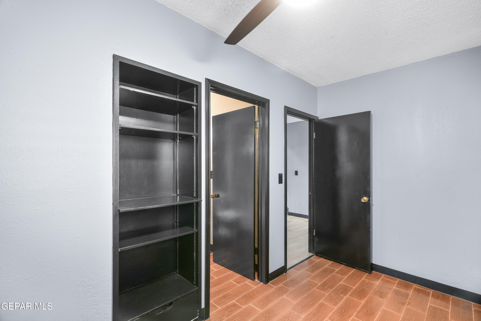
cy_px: 160
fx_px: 214
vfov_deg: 73.7
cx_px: 240
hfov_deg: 96.7
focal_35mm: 16
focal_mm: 16
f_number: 11
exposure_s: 3.2
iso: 640
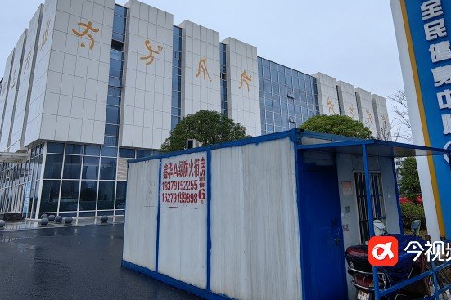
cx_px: 243
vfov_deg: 47.2
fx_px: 338
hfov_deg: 67.3
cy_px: 103
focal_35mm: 27
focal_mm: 1.95
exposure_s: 1/224
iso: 50
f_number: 2.2
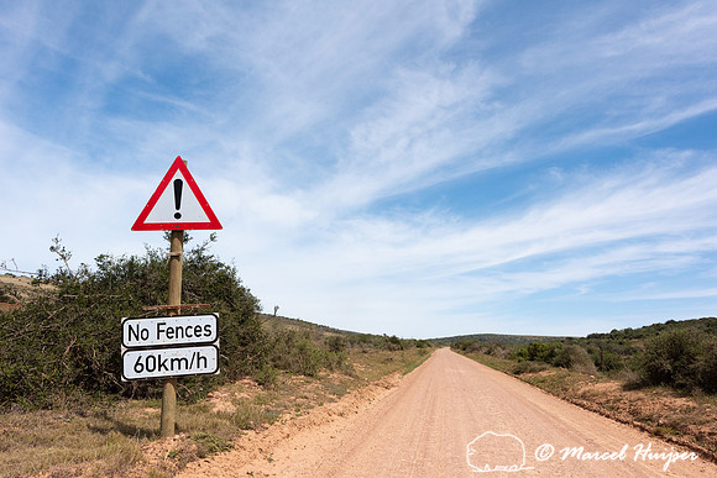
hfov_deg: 73.7
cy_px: 239
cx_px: 358
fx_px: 478
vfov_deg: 53.2
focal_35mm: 24
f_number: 13
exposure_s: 1/2000
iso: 800
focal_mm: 24
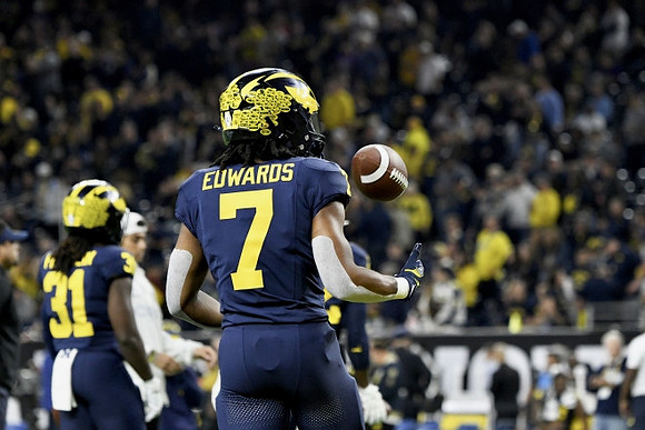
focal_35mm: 288
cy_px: 215
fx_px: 5161
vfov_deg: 4.8
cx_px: 322
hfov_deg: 7.2
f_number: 5.3
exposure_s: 1/800
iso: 6400
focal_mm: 240
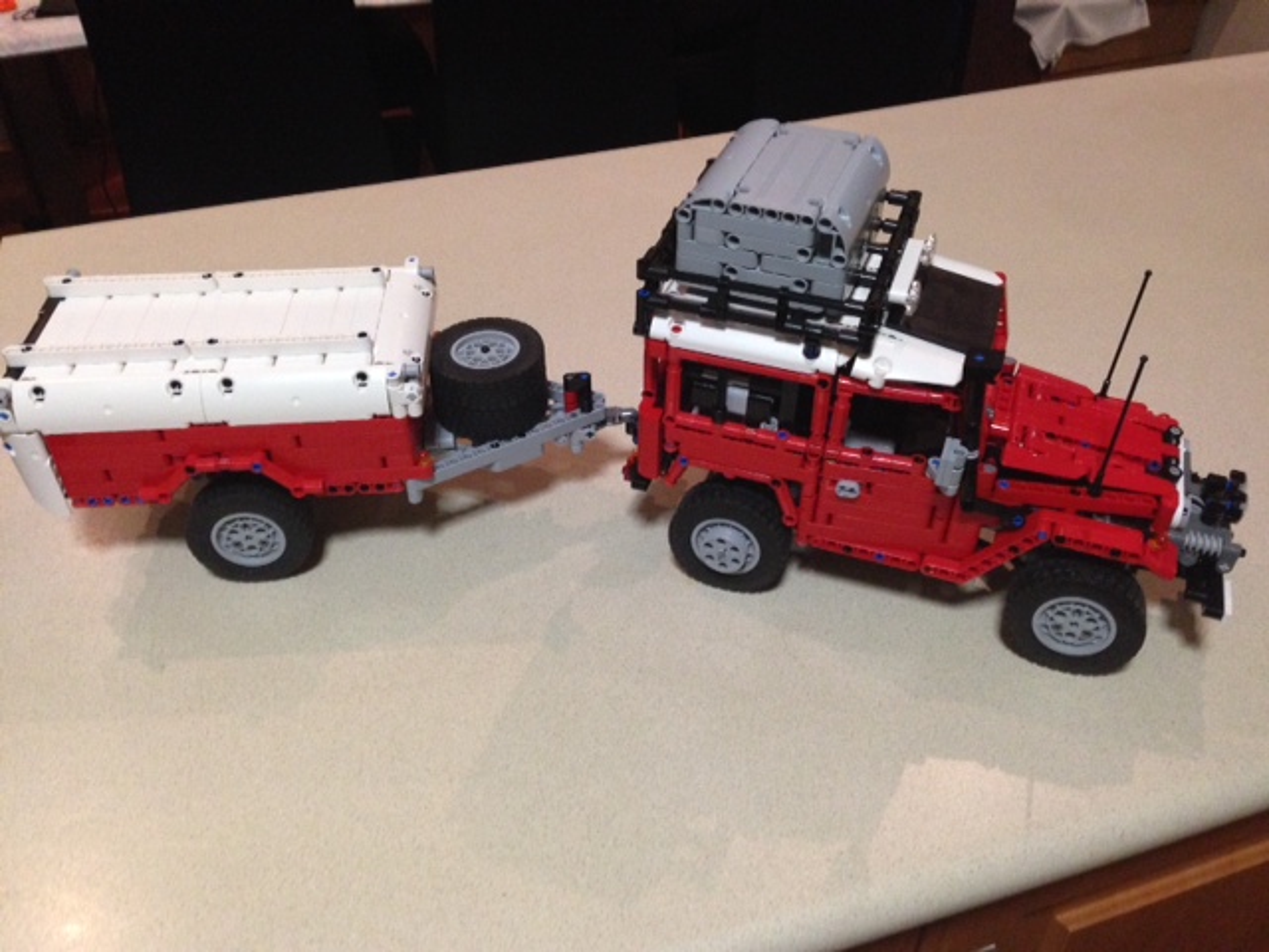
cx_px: 634
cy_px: 476
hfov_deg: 55.4
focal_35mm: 33
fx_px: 1210
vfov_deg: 42.9
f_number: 2.4
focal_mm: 4.12
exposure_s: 1/17
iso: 400
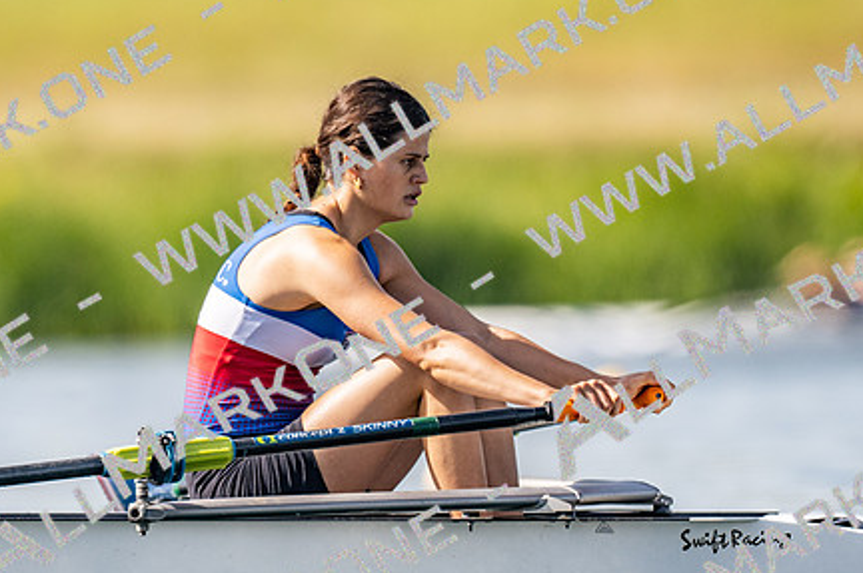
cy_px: 291
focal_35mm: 1209
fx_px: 28949
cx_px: 380
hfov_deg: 1.7
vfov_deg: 1.1
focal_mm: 600
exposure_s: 1/2500
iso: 180
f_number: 4
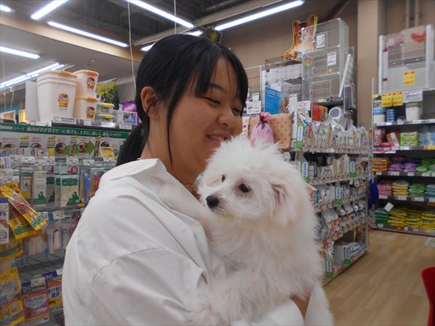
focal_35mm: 26
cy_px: 163
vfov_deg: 53.1
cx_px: 218
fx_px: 327
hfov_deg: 67.3
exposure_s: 1/30
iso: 80
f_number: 3.2
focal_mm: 4.6
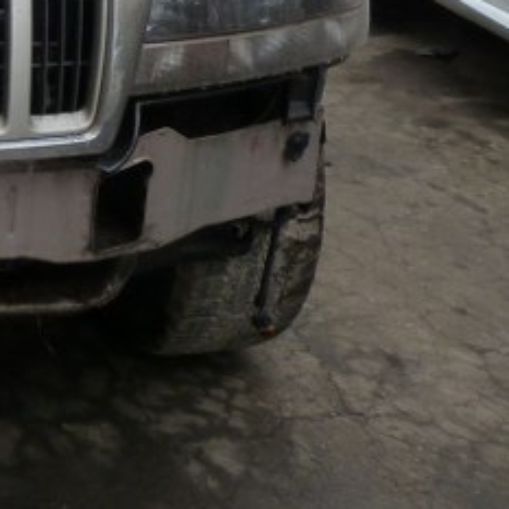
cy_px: -57
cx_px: -284
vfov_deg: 21.5
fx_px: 1264
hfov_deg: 19.4
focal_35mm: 76
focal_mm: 4.5
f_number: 4
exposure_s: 1/160
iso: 125
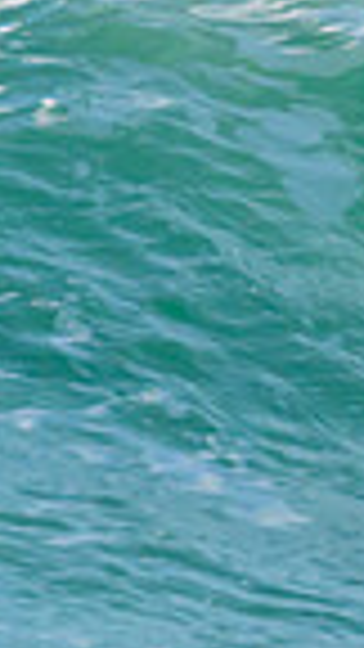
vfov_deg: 0.6
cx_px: 1158
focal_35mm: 3367
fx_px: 57774
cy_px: -147
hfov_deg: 0.4
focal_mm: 620
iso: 1600
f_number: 11
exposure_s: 1/2000
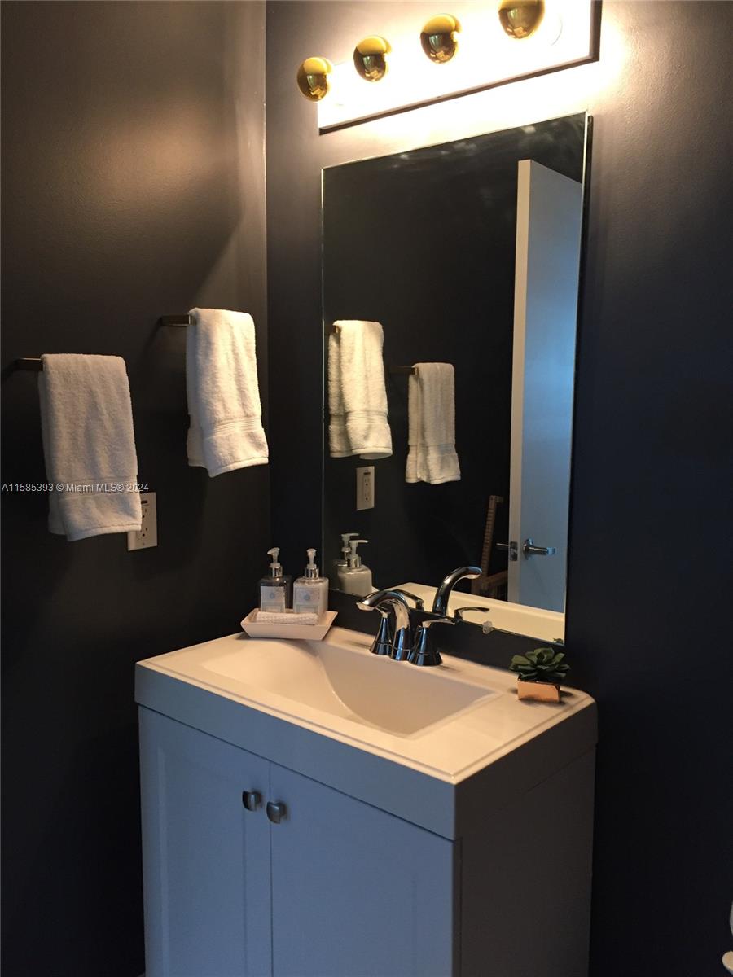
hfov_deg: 48.2
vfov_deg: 61.7
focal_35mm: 29
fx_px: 819
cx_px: 366
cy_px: 488
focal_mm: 4.15
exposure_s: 1/30
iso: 160
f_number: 2.2
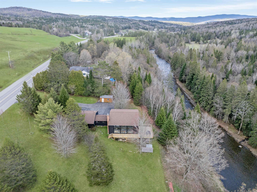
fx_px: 178
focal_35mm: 24
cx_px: 128
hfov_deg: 71.6
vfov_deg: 56.8
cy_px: 96
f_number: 2.8
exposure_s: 1/1000
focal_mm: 12.29
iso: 410
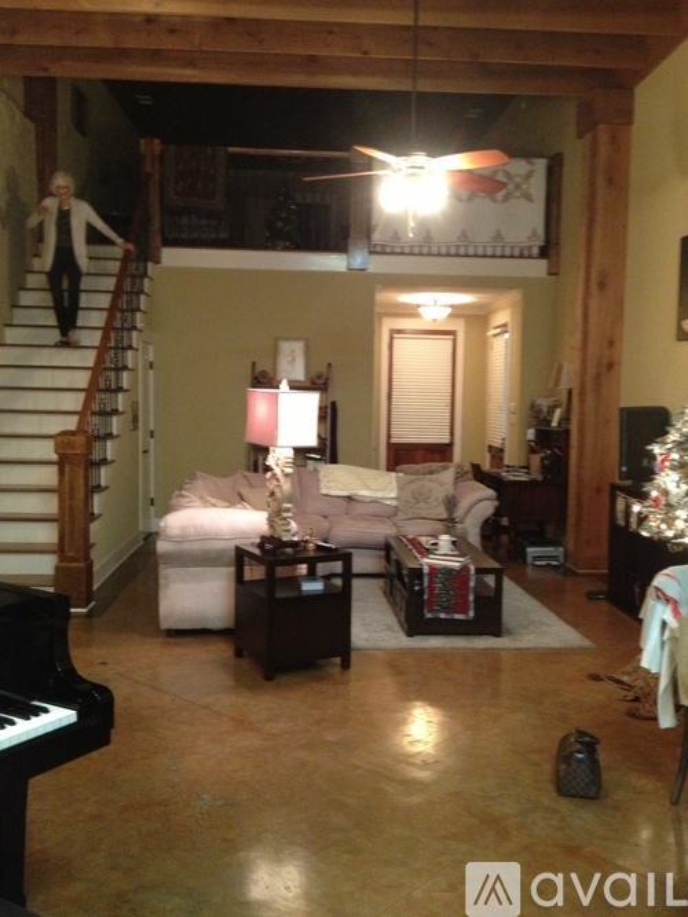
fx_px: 928
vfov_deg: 52.6
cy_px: 458
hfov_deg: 40.7
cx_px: 344
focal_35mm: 35
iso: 400
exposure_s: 1/15
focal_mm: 4.28
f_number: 2.4
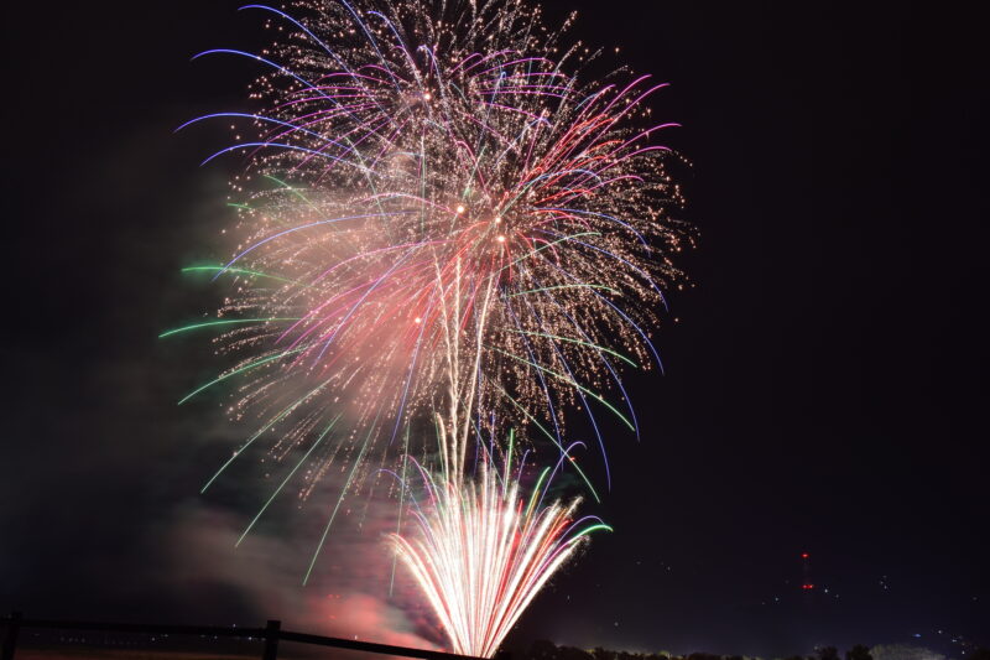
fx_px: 825
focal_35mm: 30
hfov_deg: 61.9
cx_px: 495
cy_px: 330
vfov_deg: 43.6
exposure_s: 10.4
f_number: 11
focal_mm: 20
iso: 100
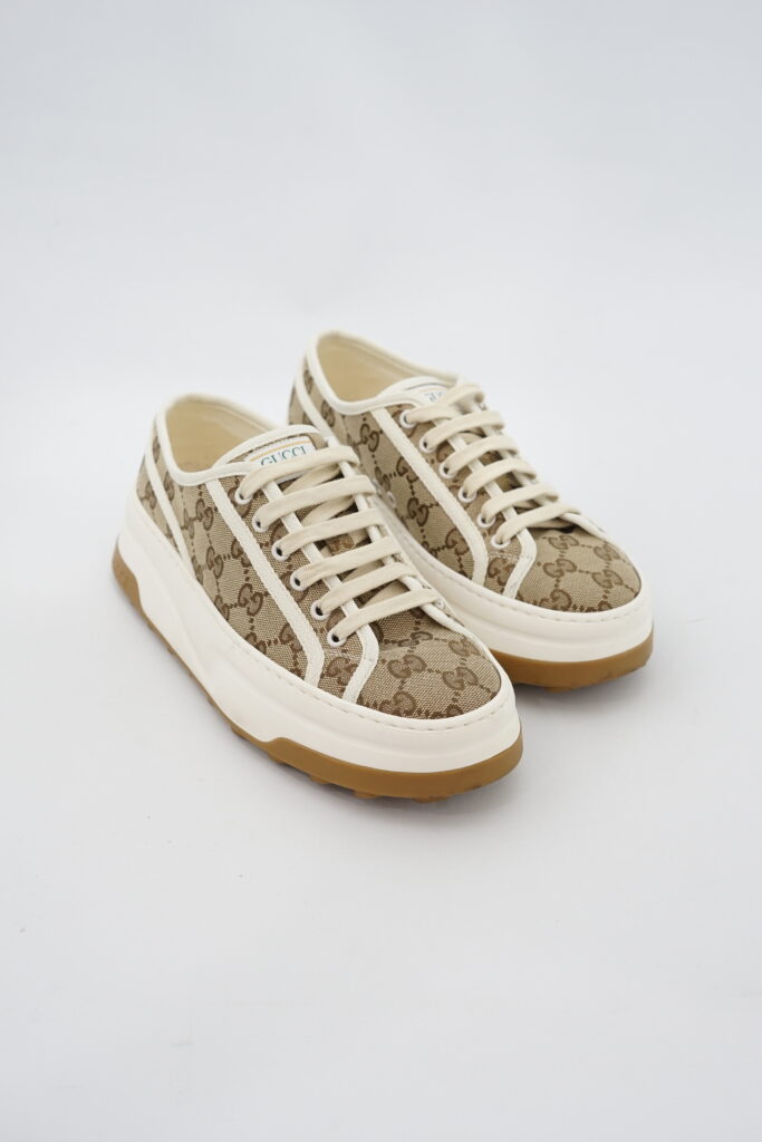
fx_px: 1587
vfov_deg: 39.6
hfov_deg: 27.0
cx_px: 381
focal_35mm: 50
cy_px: 571
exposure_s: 1/15
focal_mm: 50
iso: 640
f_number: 6.3
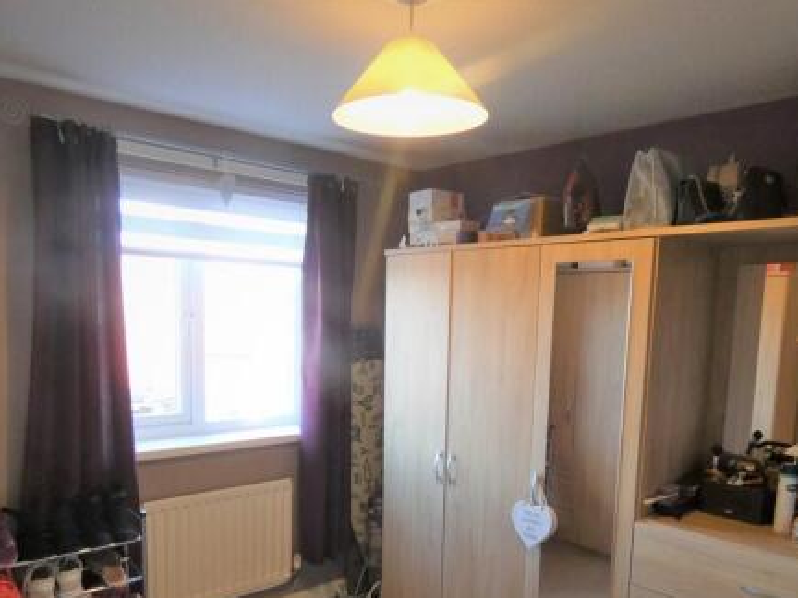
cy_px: 400
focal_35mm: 27
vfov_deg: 50.4
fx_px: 622
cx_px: 389
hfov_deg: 65.3
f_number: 2.8
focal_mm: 3.6
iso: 250
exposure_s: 1/60
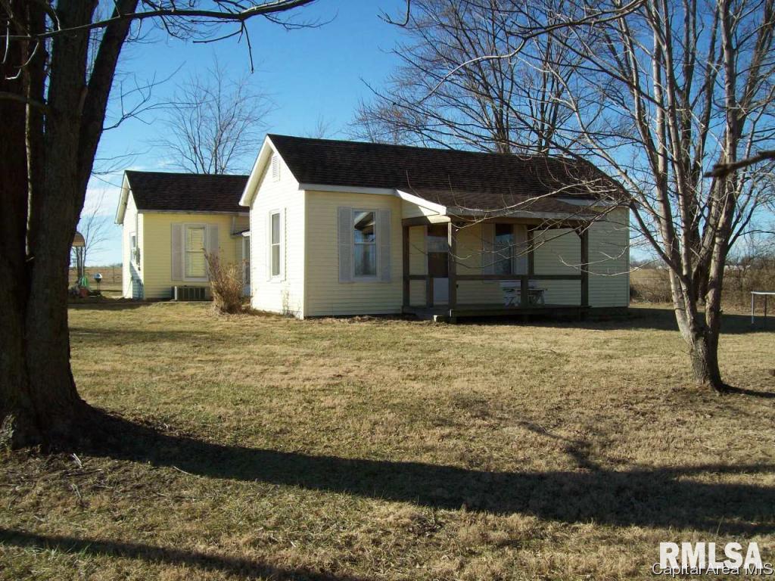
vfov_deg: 39.7
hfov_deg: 51.4
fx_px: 806
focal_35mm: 36
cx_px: 388
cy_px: 290
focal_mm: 6
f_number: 4.8
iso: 80
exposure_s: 1/485
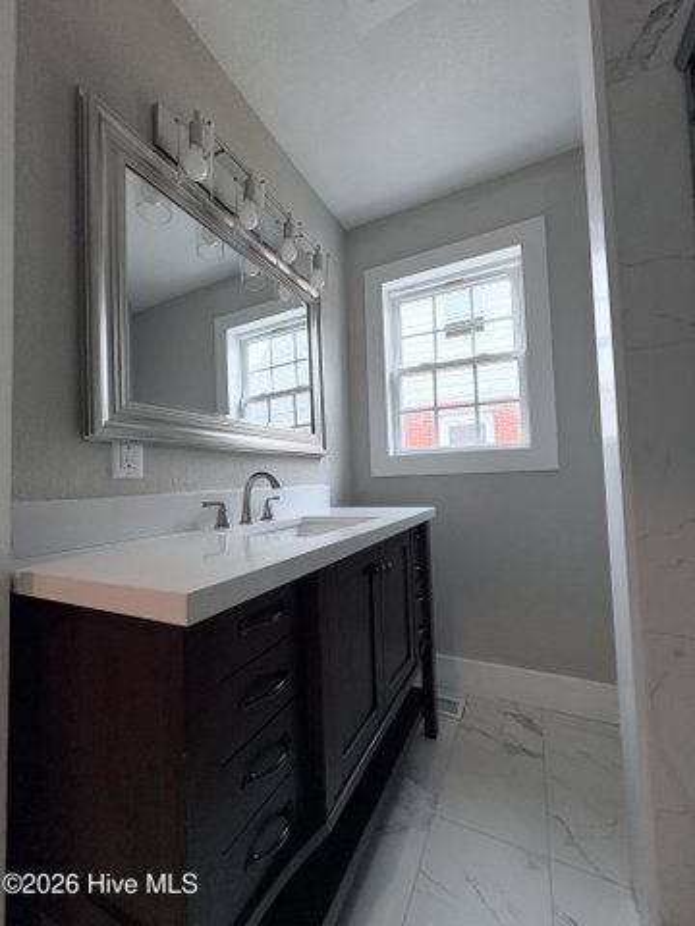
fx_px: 375
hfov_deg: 85.7
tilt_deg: +3.8
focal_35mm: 14
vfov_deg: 102.1
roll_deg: +2.3
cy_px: 463
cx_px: 348
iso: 125
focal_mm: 2.22
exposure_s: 1/135
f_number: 2.2
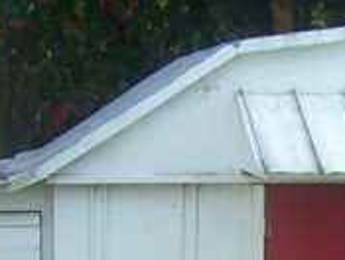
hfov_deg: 12.2
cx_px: 485
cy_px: 305
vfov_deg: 9.5
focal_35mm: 155
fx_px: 1548
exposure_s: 1/200
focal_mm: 5.6
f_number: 2.7
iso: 80
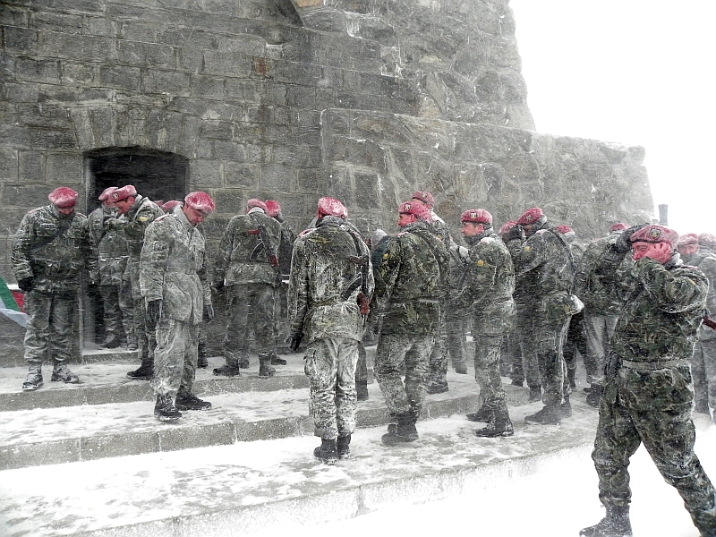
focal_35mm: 26
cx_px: 358
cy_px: 268
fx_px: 538
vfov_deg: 53.1
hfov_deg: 67.3
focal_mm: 4.6
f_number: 3.2
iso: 200
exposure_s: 1/400
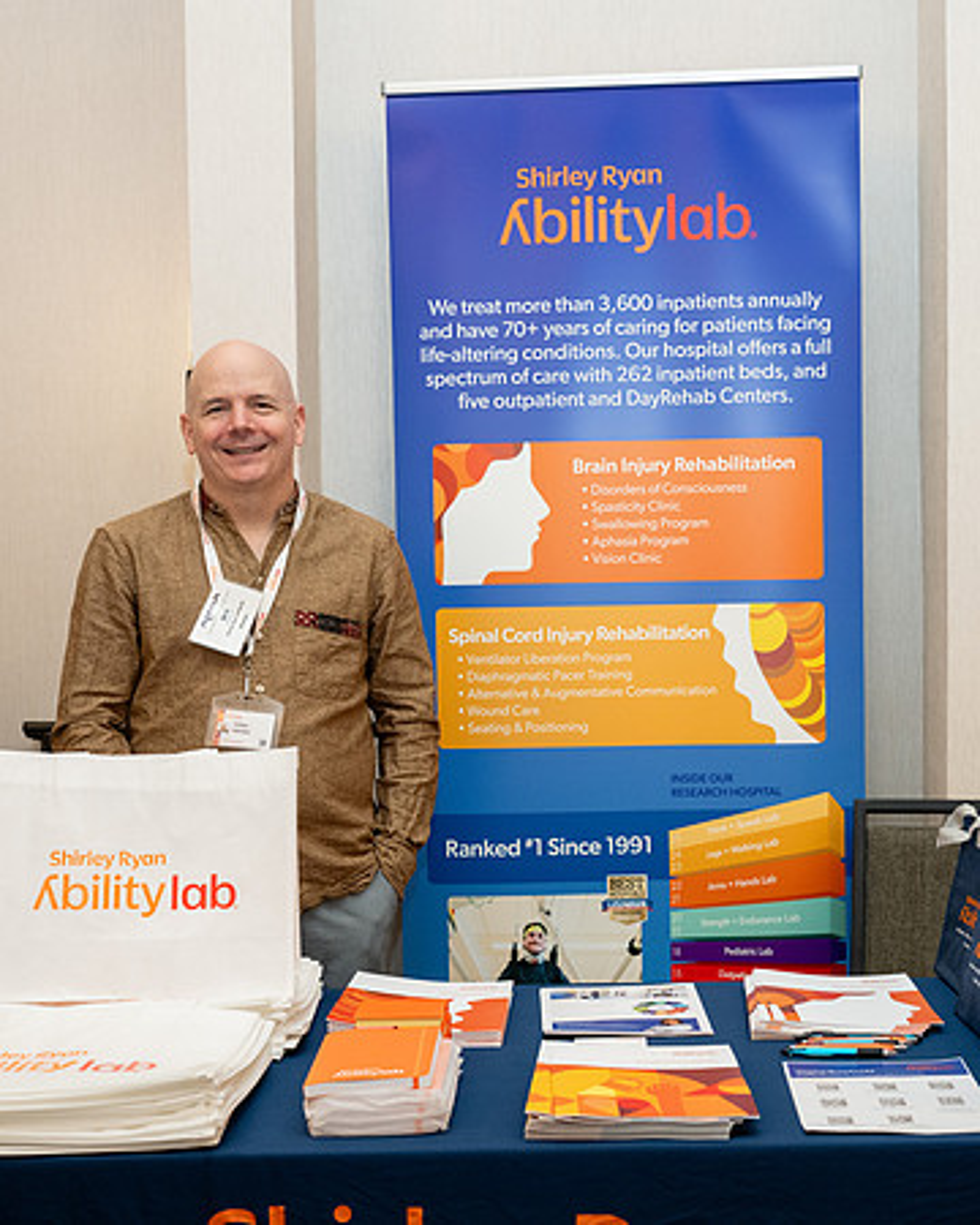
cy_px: 618
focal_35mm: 51
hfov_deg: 29.7
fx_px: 1831
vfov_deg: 37.0
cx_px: 655
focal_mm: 35
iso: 2000
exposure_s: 1/320
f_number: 4
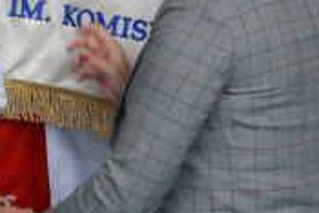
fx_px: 2190
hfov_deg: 8.2
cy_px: -124
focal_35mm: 247
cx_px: -109
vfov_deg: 5.5
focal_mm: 32
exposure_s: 1/125
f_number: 5.6
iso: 280
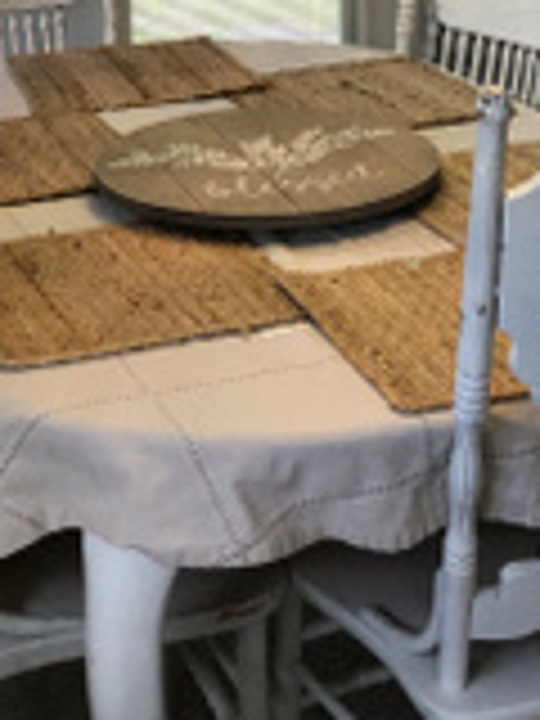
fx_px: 1747
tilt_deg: -8.8
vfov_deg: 21.7
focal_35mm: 84
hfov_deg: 17.5
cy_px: -122
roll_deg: +0.2
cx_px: 342
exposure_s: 1/30
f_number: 1.8
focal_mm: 3.99
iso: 32
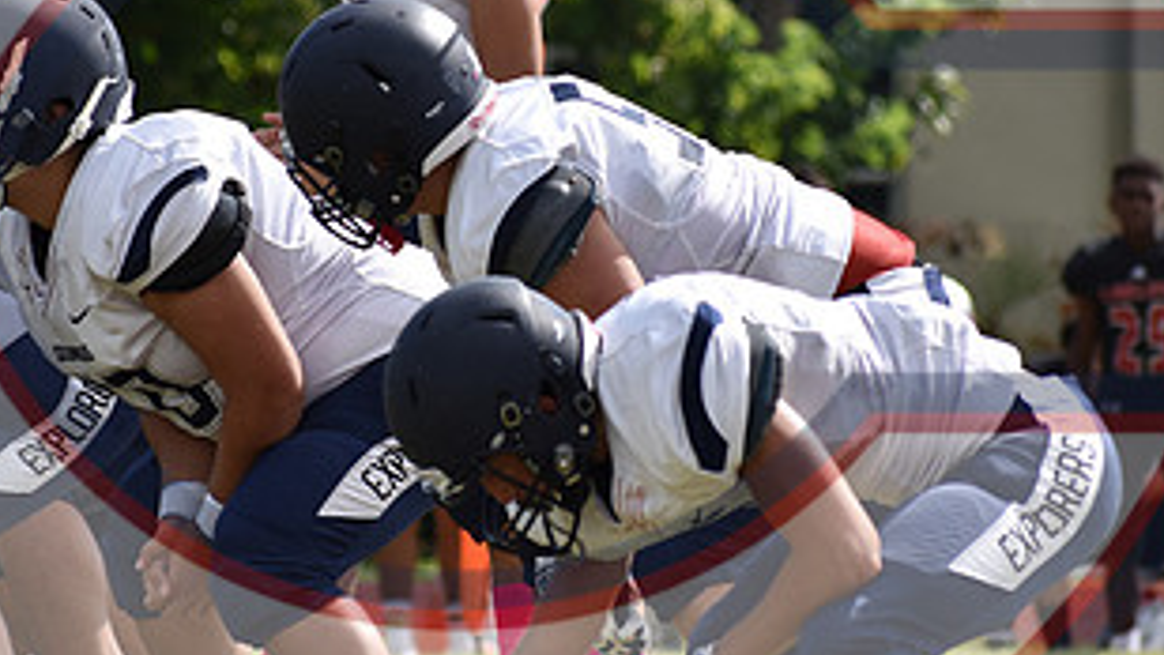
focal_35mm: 619
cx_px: 441
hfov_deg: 3.5
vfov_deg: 2.0
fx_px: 19110
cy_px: 220
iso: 360
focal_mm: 210
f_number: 5.6
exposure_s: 1/2000
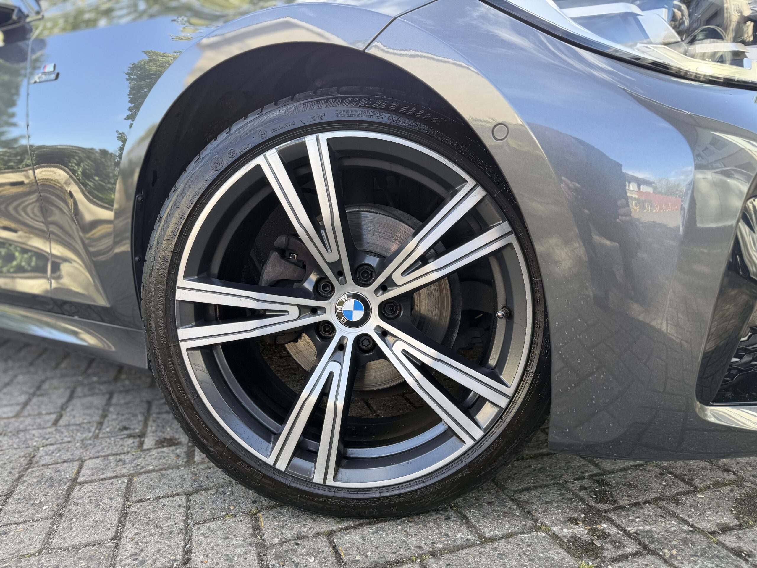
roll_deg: +2.3
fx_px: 525
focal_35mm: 24
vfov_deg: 56.8
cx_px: 378
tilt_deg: -7.9
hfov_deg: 71.6
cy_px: 284
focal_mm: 6.76
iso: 80
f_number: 1.78
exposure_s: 1/360
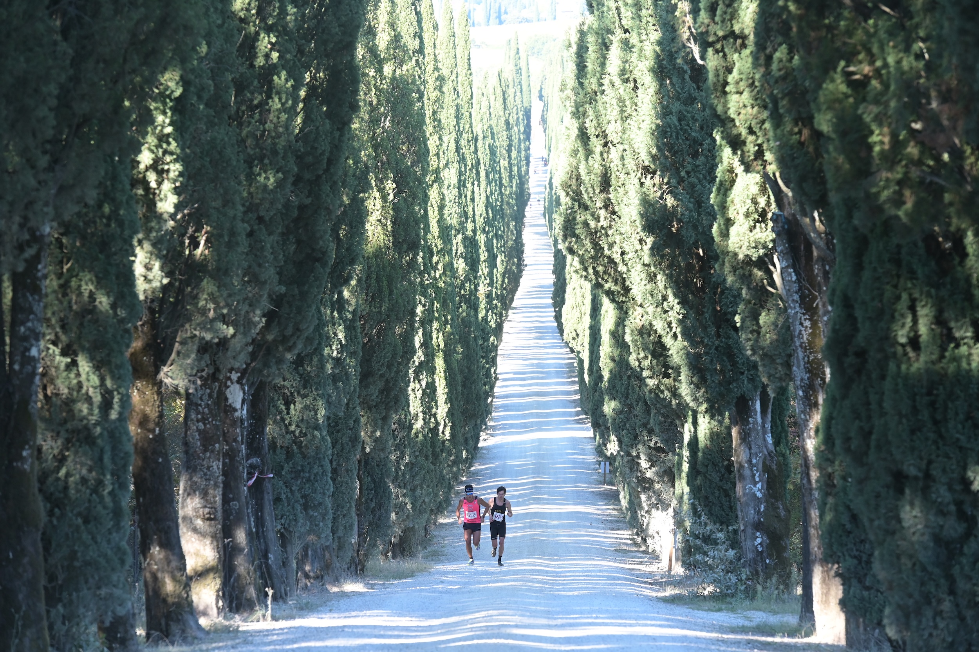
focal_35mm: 165
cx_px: 490
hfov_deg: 12.5
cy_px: 326
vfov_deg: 8.3
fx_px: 4484
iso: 2000
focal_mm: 165
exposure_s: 1/500
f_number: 7.1
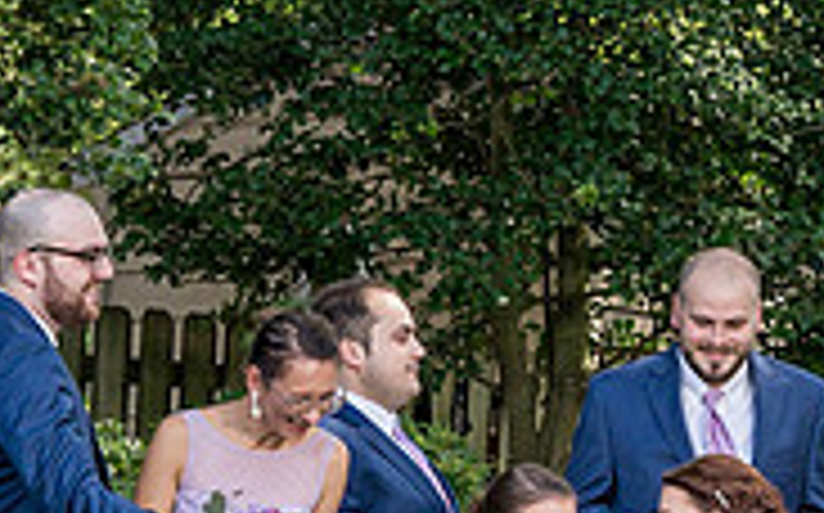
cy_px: 583
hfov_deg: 8.1
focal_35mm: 253
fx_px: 5676
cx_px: 1258
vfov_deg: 5.2
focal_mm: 73
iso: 200
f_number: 6.3
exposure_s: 1/200
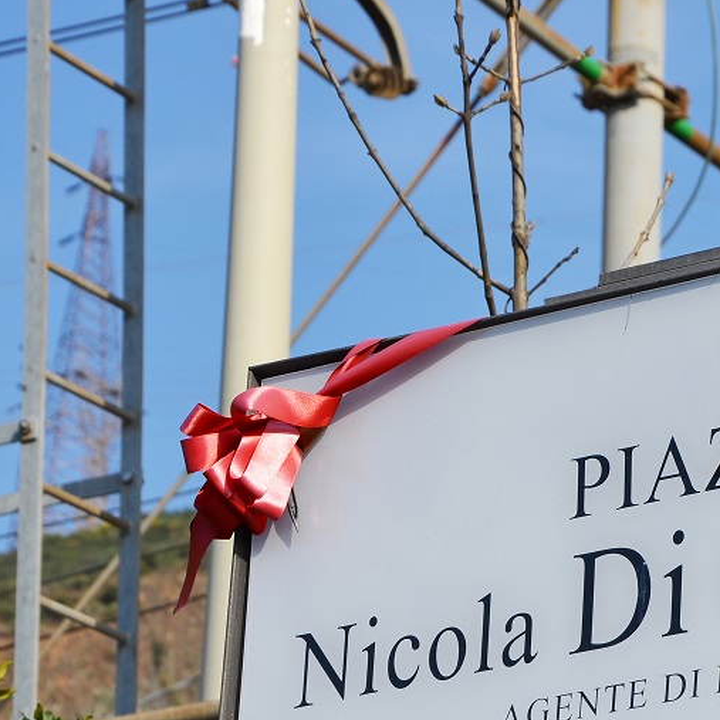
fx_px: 4801
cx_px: 778
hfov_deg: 8.5
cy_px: 562
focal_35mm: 204
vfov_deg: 8.6
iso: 100
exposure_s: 1/400
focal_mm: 66
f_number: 10
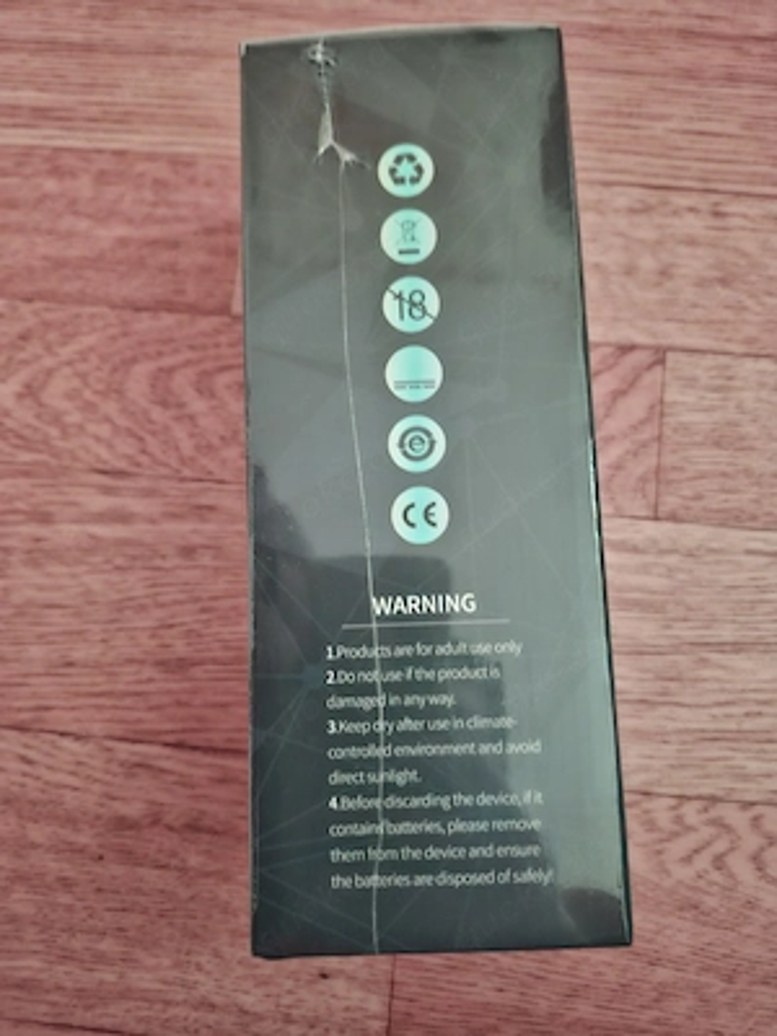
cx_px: 388
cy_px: 518
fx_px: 688
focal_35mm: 23
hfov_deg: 58.9
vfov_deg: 73.9
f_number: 1.8
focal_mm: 5.54
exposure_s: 1/9
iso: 1250
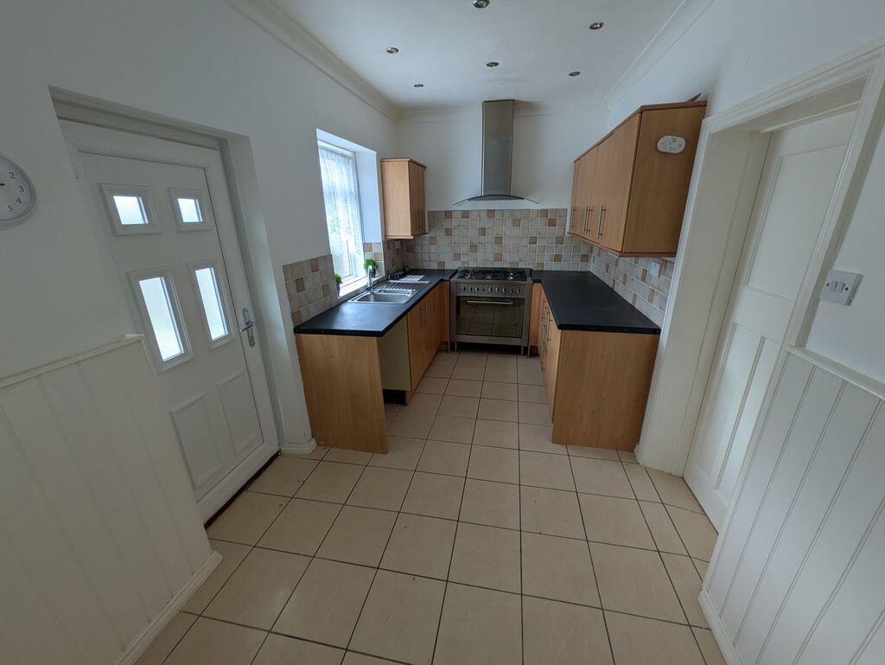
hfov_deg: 102.0
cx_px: 442
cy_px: 332
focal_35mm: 14
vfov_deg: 85.7
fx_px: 358
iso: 94
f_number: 2.2
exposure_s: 1/100
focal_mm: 1.83
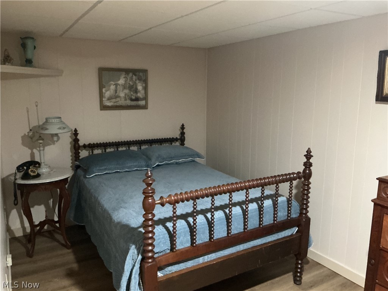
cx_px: 194
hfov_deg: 61.7
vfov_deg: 48.2
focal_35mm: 29
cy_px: 146
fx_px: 325
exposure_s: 1/30
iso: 500
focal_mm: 3
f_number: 1.8
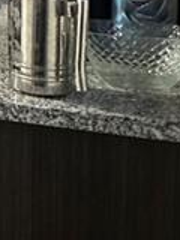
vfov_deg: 26.4
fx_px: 465
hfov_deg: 17.5
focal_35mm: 67
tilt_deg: -2.3
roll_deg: -0.7
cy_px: -33
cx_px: -148
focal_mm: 2.22
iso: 1000
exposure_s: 1/40
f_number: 2.2
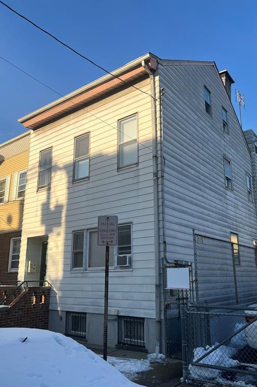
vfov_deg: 65.5
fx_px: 300
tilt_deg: +15.3
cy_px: 200
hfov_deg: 46.3
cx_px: 141
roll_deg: +0.7
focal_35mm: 28
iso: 50
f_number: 1.5
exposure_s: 1/2994
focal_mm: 5.7
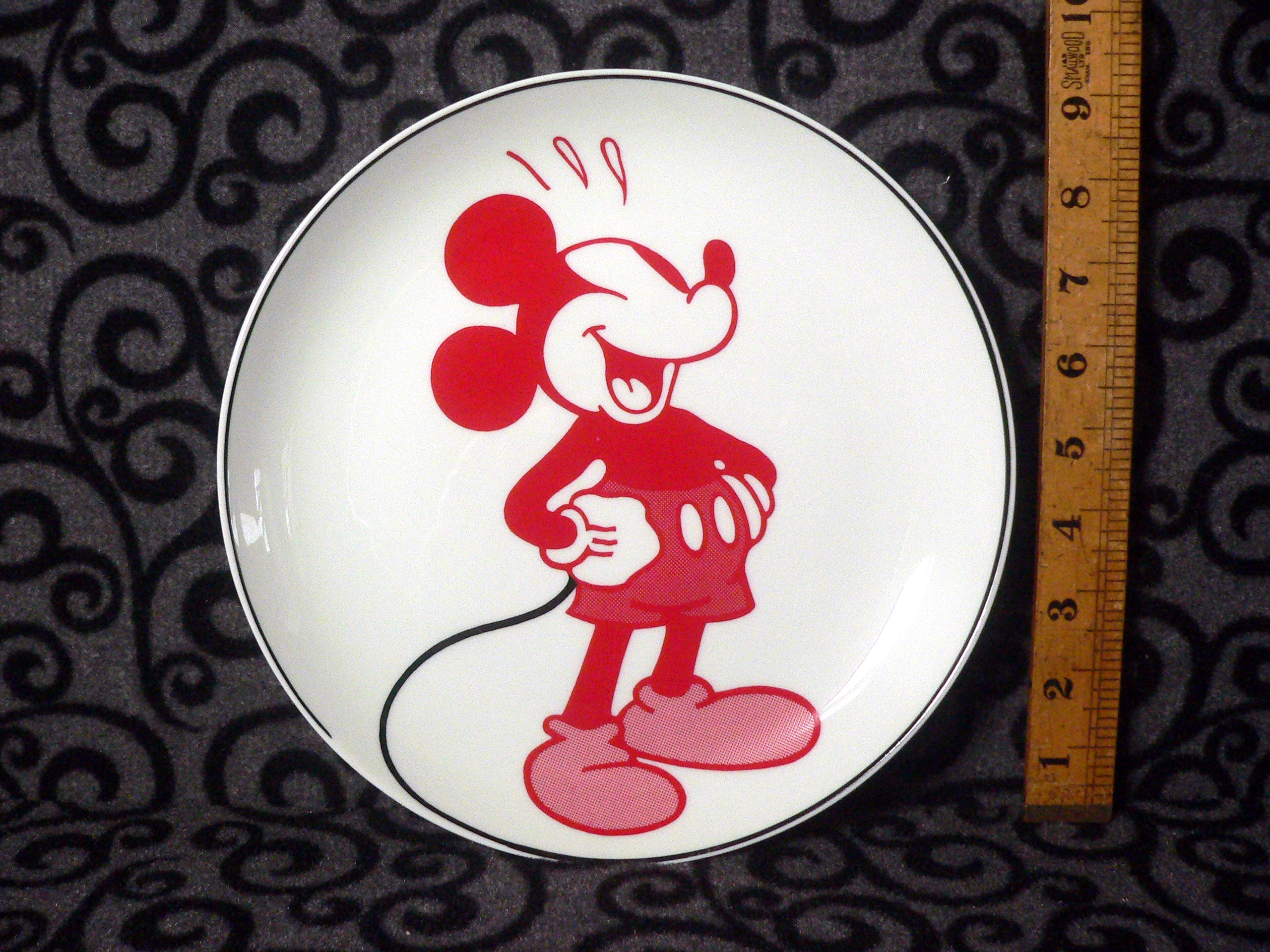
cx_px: 635
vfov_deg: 39.7
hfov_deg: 51.4
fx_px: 1321
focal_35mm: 36
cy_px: 476
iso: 400
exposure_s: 1/40
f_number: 2.8
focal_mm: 6
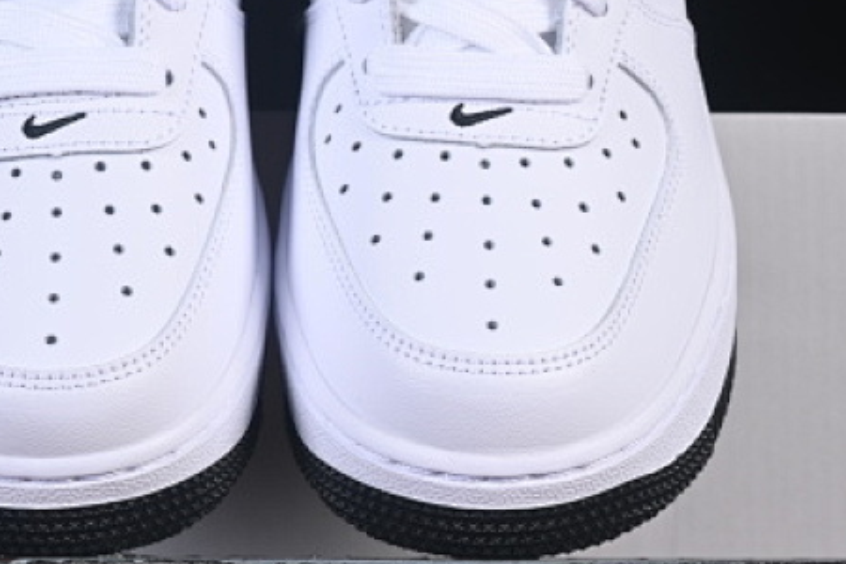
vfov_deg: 7.6
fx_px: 4230
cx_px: 273
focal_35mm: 180
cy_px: 137
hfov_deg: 11.4
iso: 160
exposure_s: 1/80
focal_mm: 50
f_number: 8
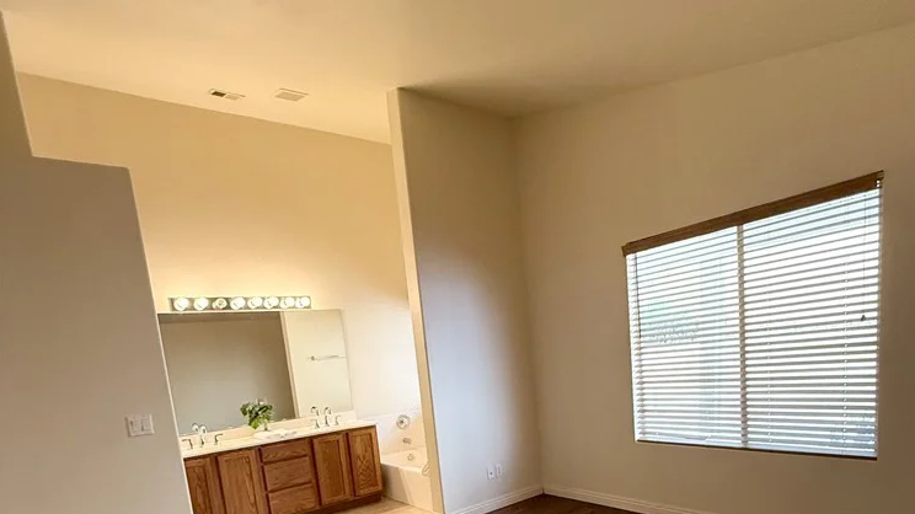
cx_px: 466
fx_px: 509
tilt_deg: -8.6
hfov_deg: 83.9
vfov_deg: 49.4
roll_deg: +5.7
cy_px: 433
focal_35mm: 21
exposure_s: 1/120
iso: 400
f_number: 2.2
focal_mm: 2.22
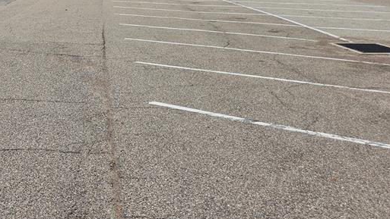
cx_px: 83
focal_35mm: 50
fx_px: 517
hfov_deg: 39.8
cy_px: -49
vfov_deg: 22.0
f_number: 1.8
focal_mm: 5.4
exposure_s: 1/7891
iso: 64
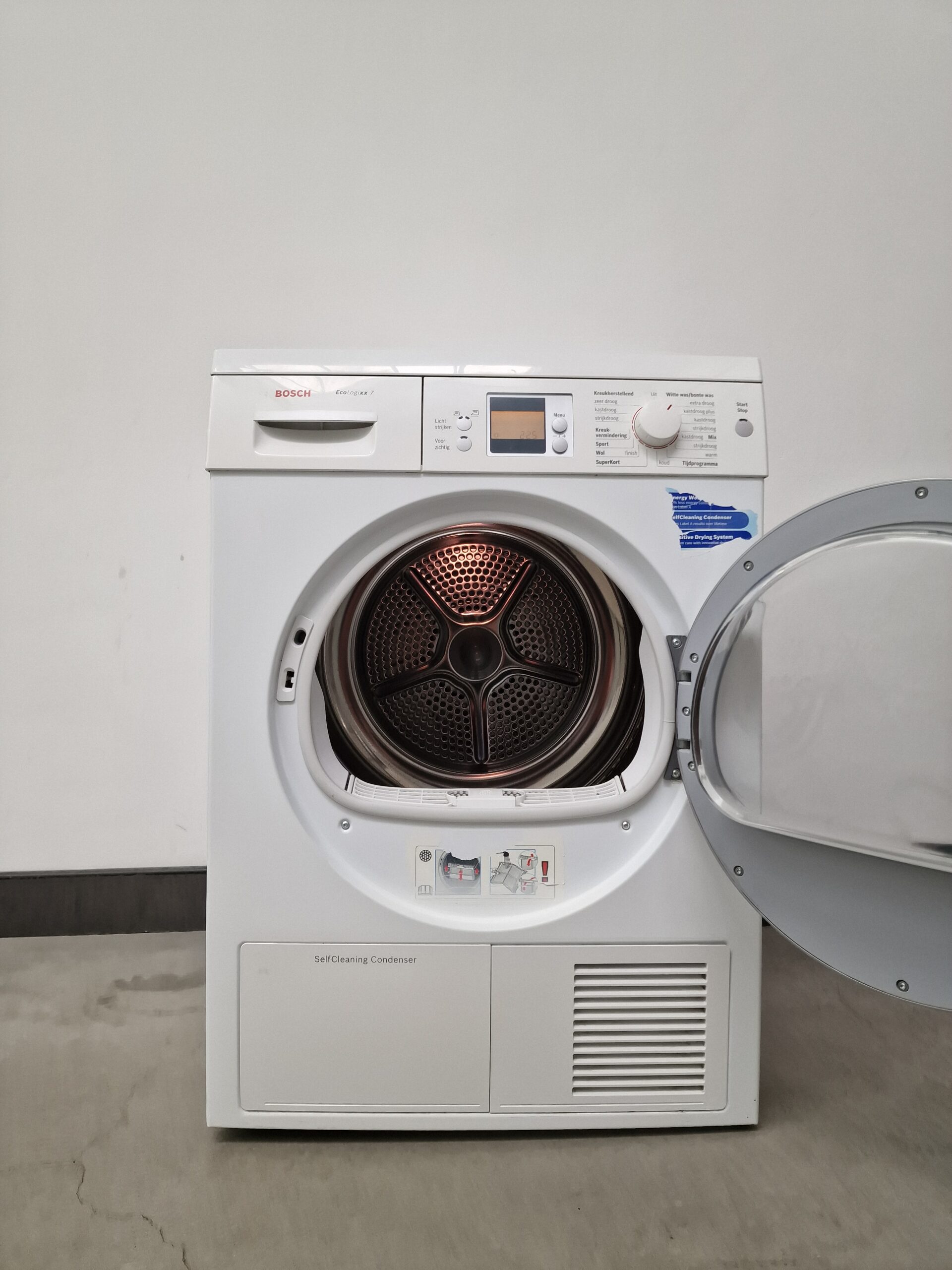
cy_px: 635
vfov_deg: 73.9
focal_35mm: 23
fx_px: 843
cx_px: 476
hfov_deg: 58.9
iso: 50
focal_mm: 6.4
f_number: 1.8
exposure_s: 1/112
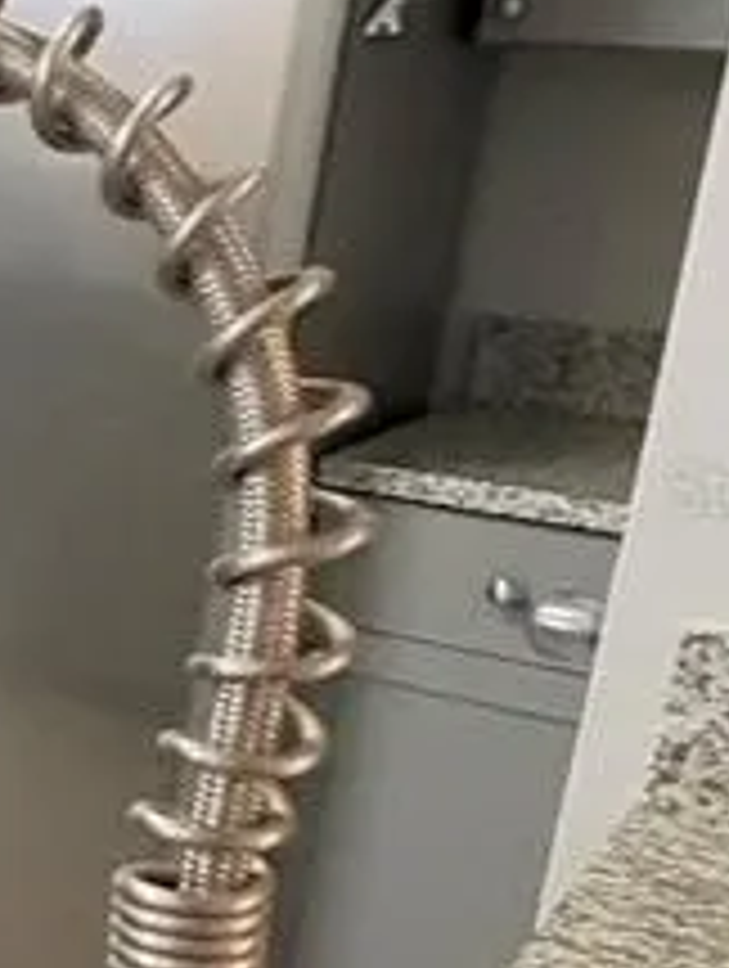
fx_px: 2184
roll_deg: -3.2
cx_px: -1040
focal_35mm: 78
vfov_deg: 25.0
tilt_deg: -13.7
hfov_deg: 13.5
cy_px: 486
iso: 1250
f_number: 2.2
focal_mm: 2.22
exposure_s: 1/60
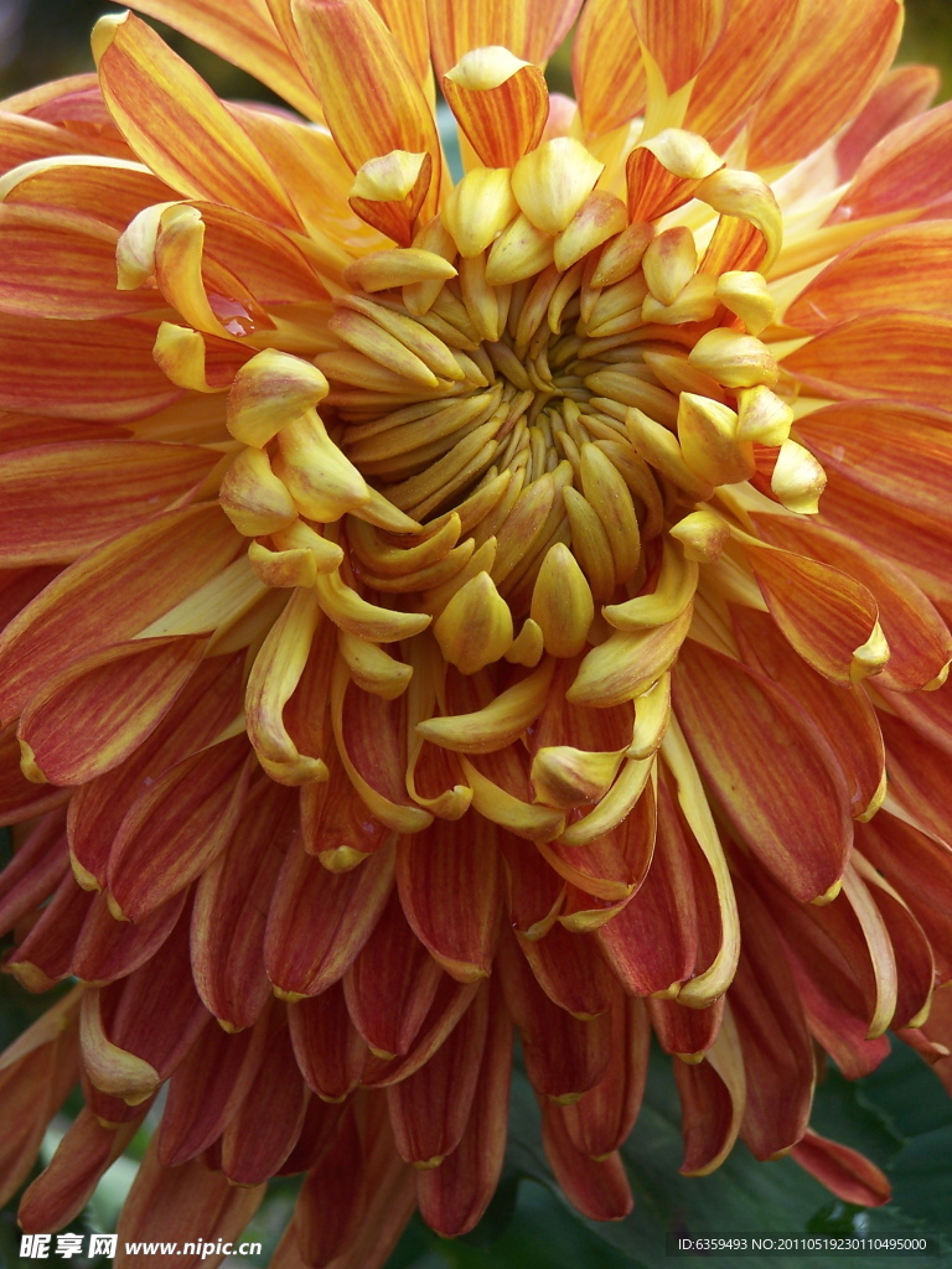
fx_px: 5097
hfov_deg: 10.7
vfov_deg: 14.2
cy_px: 634
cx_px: 476
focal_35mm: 139
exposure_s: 1/125
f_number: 3.2
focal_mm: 23.1
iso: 80
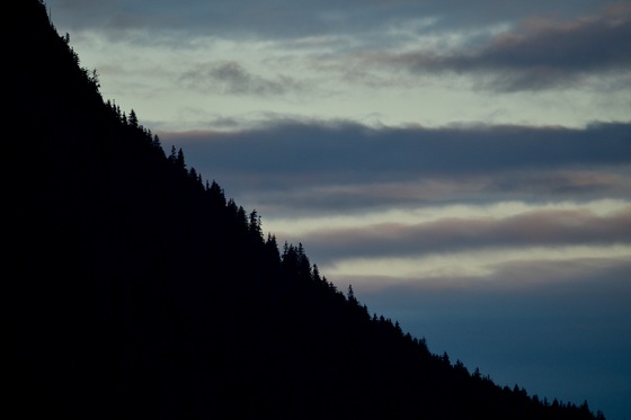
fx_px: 7885
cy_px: 210
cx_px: 316
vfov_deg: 3.1
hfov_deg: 4.6
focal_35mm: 450
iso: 500
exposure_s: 1/400
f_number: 6.3
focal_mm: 300
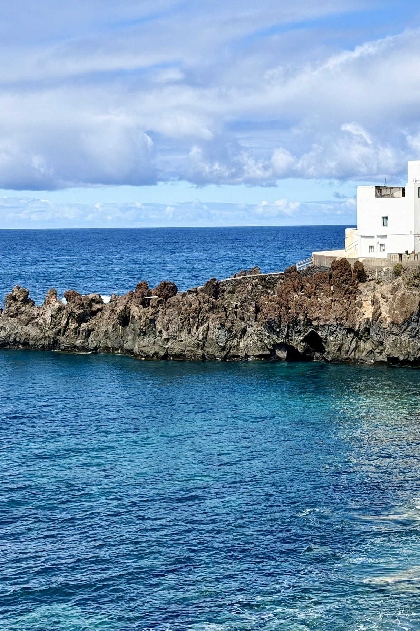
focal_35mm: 70
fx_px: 1225
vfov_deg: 28.8
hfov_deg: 19.4
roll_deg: +0.7
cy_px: 319
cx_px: 276
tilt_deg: -5.0
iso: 64
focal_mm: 6.76
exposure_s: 1/5587
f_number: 1.78
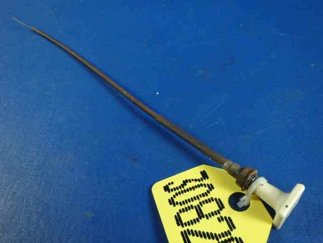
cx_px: 162
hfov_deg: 63.4
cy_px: 122
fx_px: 261
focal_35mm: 28
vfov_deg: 49.7
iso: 640
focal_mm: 5
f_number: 3.9
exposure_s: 1/30
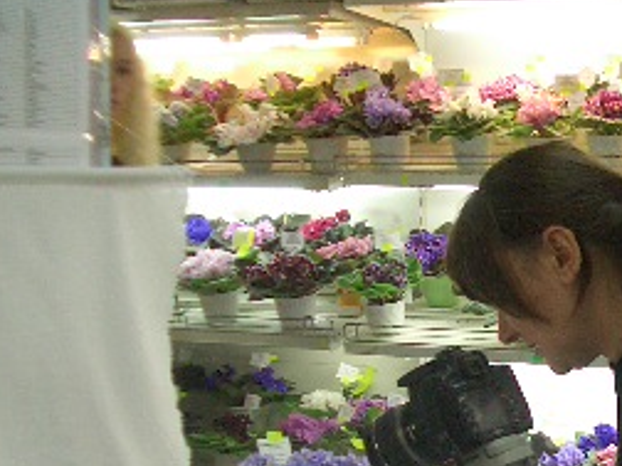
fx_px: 1599
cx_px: 723
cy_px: 358
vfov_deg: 16.5
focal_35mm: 89
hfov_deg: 20.7
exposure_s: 1/80
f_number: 2.6
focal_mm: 5.8
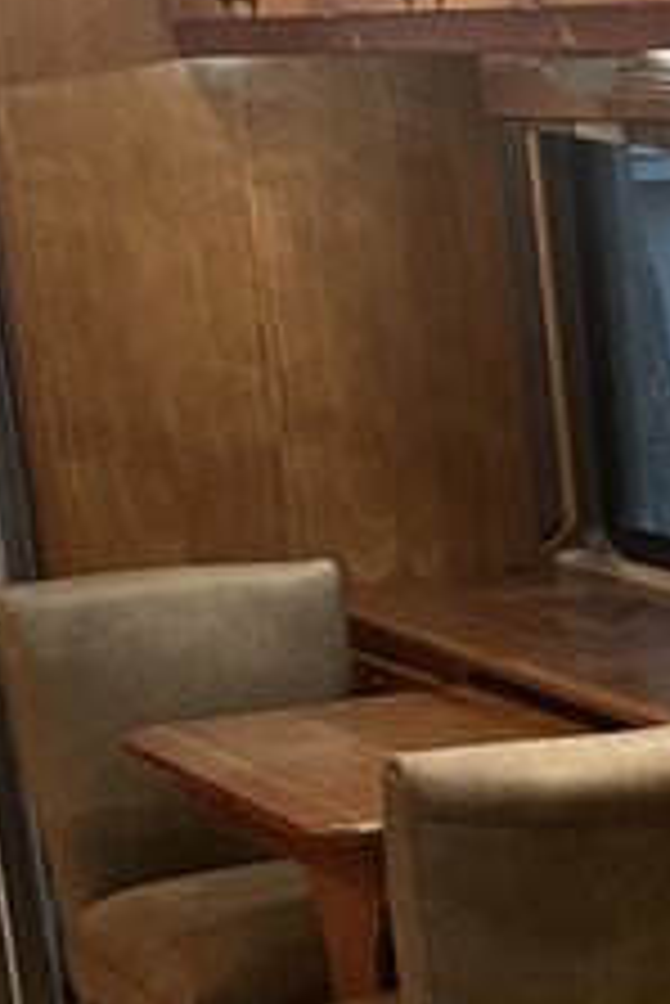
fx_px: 2704
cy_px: 1027
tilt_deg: -21.0
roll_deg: -0.2
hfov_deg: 12.5
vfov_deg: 20.3
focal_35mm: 97
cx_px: 1331
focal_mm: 5.1
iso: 640
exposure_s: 1/30
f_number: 1.6
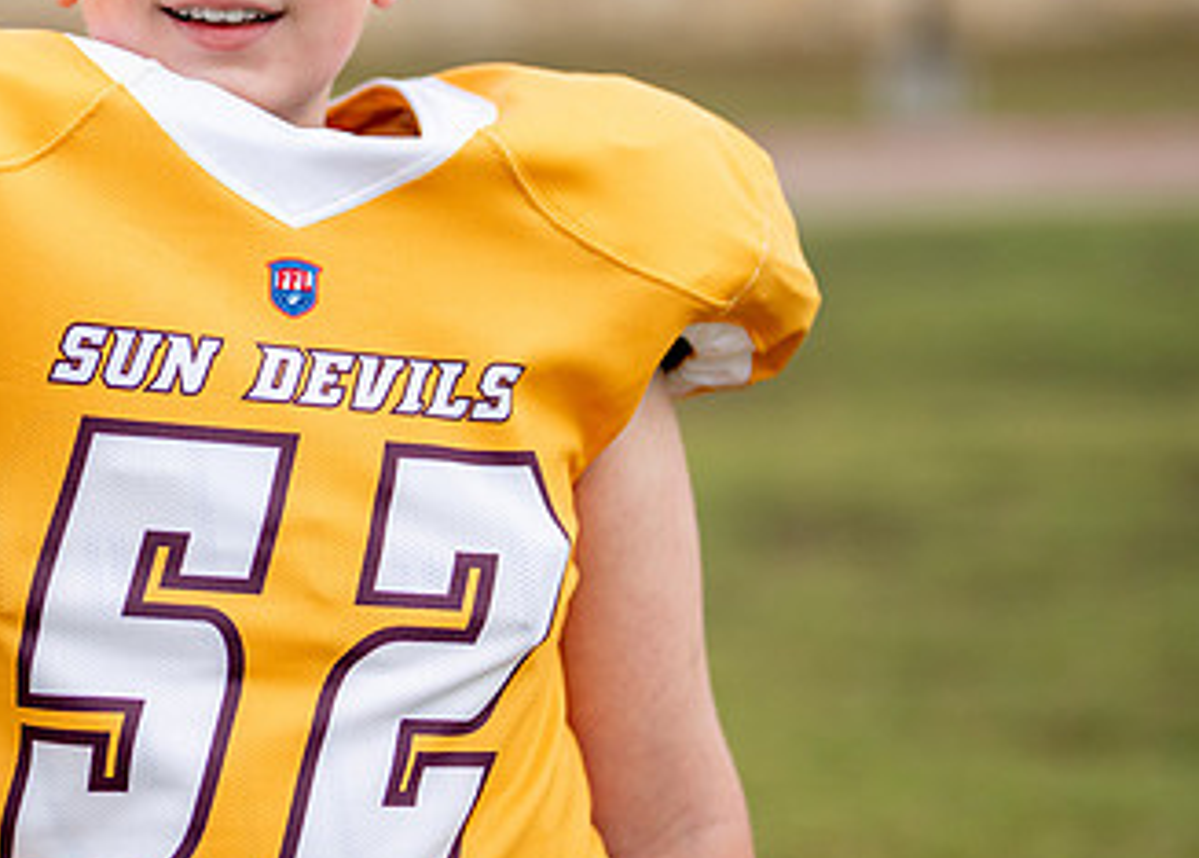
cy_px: 256
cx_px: 208
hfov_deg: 17.8
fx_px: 3782
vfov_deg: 12.9
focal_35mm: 111
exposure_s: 1/2000
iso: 320
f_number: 1.2
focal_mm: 50
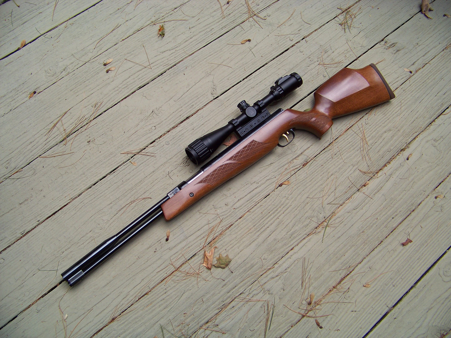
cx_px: 226
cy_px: 169
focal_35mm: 36
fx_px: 469
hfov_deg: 51.4
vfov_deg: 39.6
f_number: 2.8
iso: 67
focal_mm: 5.85
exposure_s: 1/320
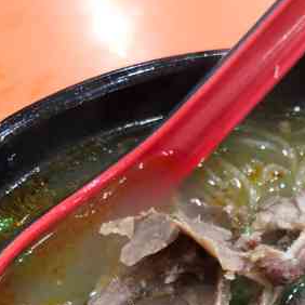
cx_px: 306
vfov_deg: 19.0
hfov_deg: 20.5
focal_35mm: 82
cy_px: 433
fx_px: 817
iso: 100
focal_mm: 4
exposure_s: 1/9
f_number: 1.8
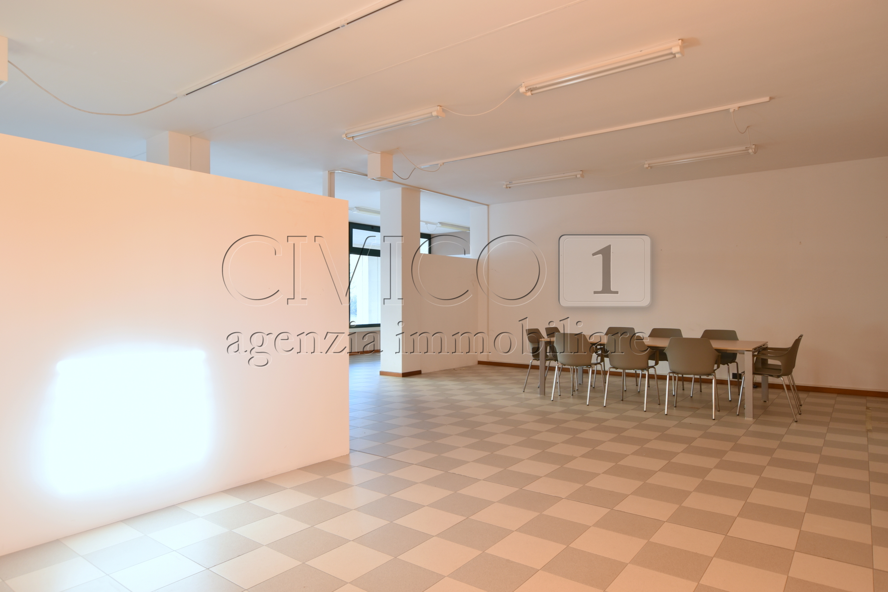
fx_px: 518
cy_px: 296
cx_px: 444
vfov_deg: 59.5
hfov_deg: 81.2
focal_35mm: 21
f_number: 7.1
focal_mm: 14
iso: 100
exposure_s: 1/6
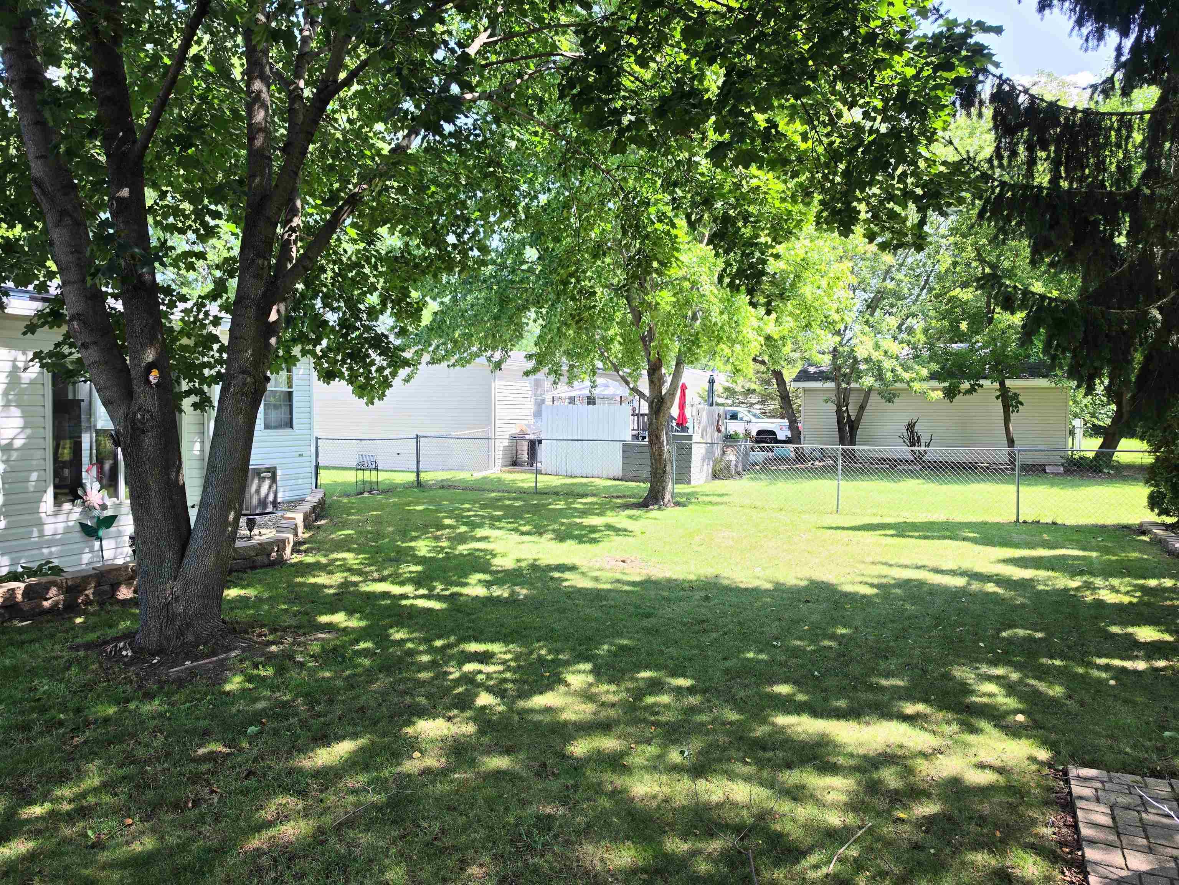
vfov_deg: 58.9
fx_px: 783
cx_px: 590
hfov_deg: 73.9
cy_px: 442
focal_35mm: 23
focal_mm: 6.5
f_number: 1.4
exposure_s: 1/234
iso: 10
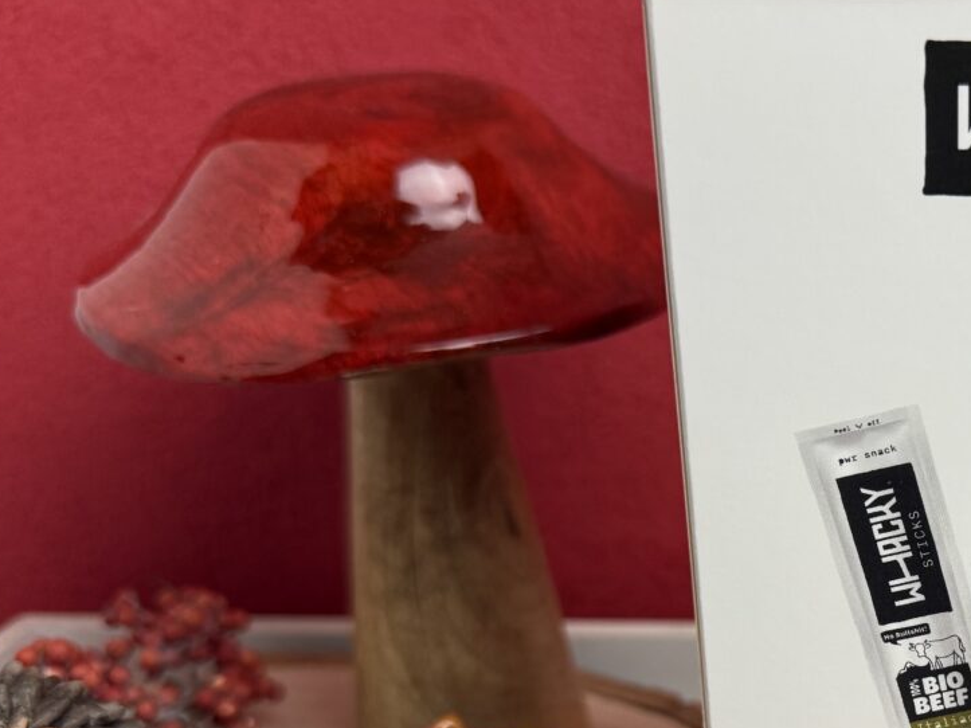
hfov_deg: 34.5
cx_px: 947
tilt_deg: -23.9
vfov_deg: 27.8
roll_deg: +0.1
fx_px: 1430
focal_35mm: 51
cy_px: 608
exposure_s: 1/100
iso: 200
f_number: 1.78
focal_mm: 6.76
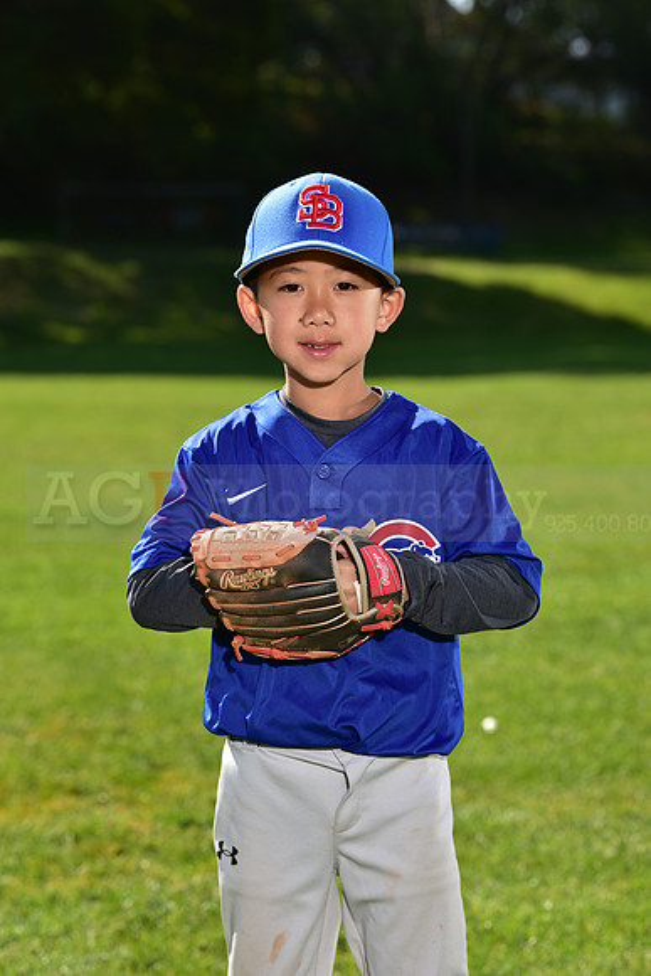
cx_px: 326
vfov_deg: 17.1
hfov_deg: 11.4
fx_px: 3253
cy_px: 488
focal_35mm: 120
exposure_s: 1/250
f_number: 6.3
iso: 80
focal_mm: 120
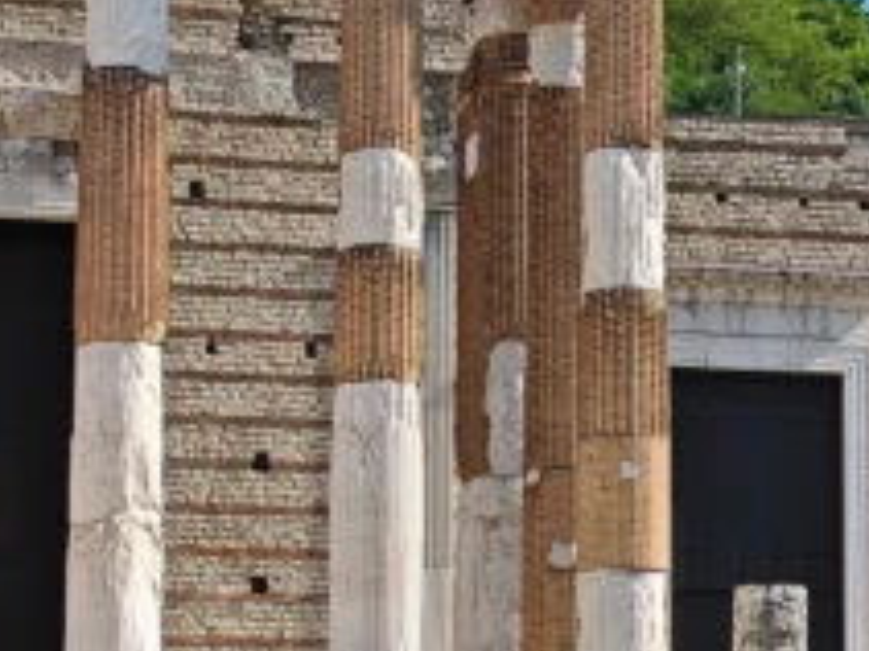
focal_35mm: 131
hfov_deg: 15.0
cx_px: 684
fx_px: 3287
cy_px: 453
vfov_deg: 11.3
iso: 50
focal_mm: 6.83
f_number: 2
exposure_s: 1/1600
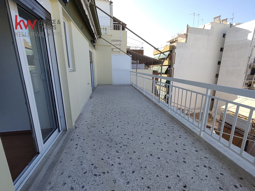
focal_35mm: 15
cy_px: 96
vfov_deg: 81.7
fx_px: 110
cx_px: 128
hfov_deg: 98.2
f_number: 2.2
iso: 50
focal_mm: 1.67
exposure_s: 1/568
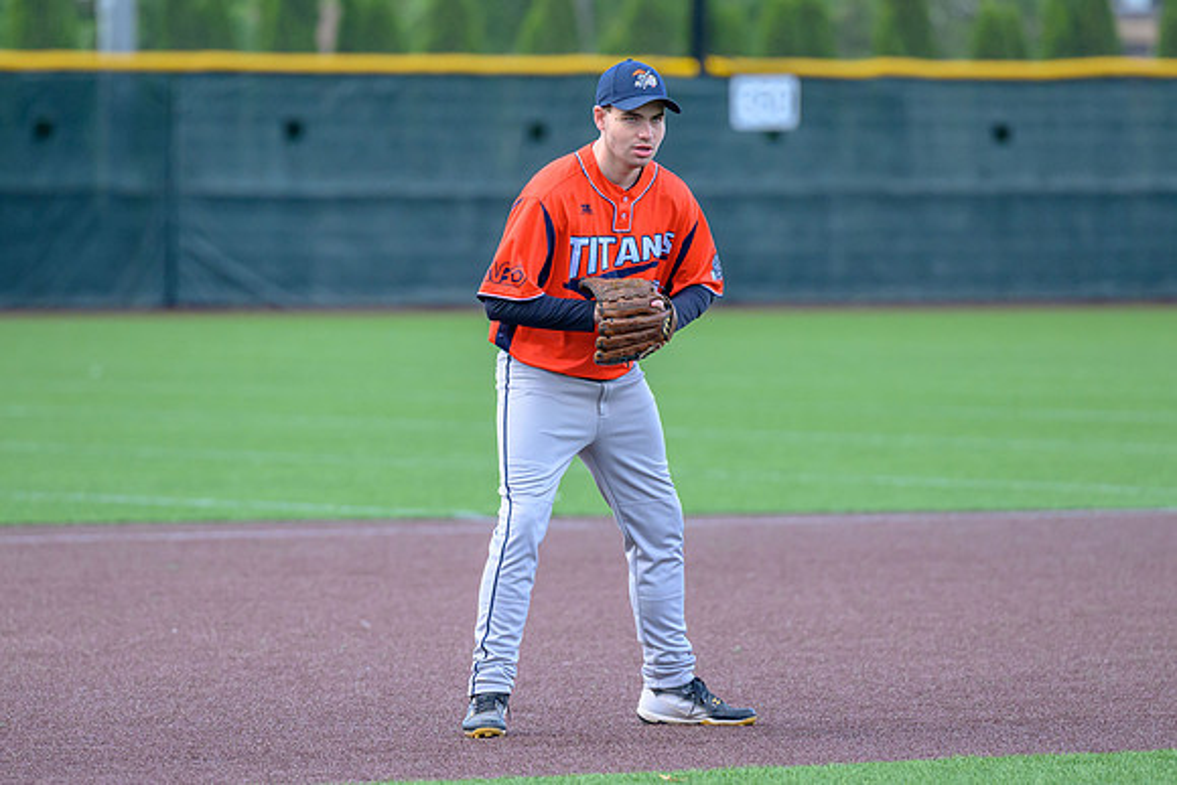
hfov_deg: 6.3
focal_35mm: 327
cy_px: 431
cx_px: 556
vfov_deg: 4.2
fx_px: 10695
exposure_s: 1/2000
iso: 1400
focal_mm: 200
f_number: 3.2
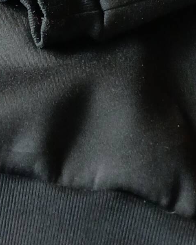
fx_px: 754
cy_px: -184
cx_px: 33
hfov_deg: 14.7
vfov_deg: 15.9
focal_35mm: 104
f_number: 1.8
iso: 200
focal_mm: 4.65
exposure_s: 1/50
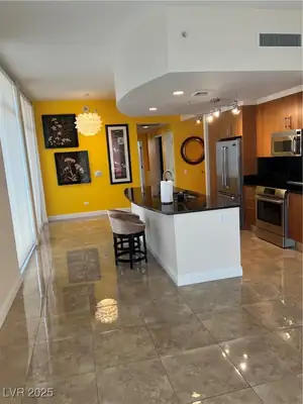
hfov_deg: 53.1
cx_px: 152
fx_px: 303
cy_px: 202
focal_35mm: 26
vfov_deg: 67.3
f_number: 1.5
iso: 100
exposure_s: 1/120
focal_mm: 5.7
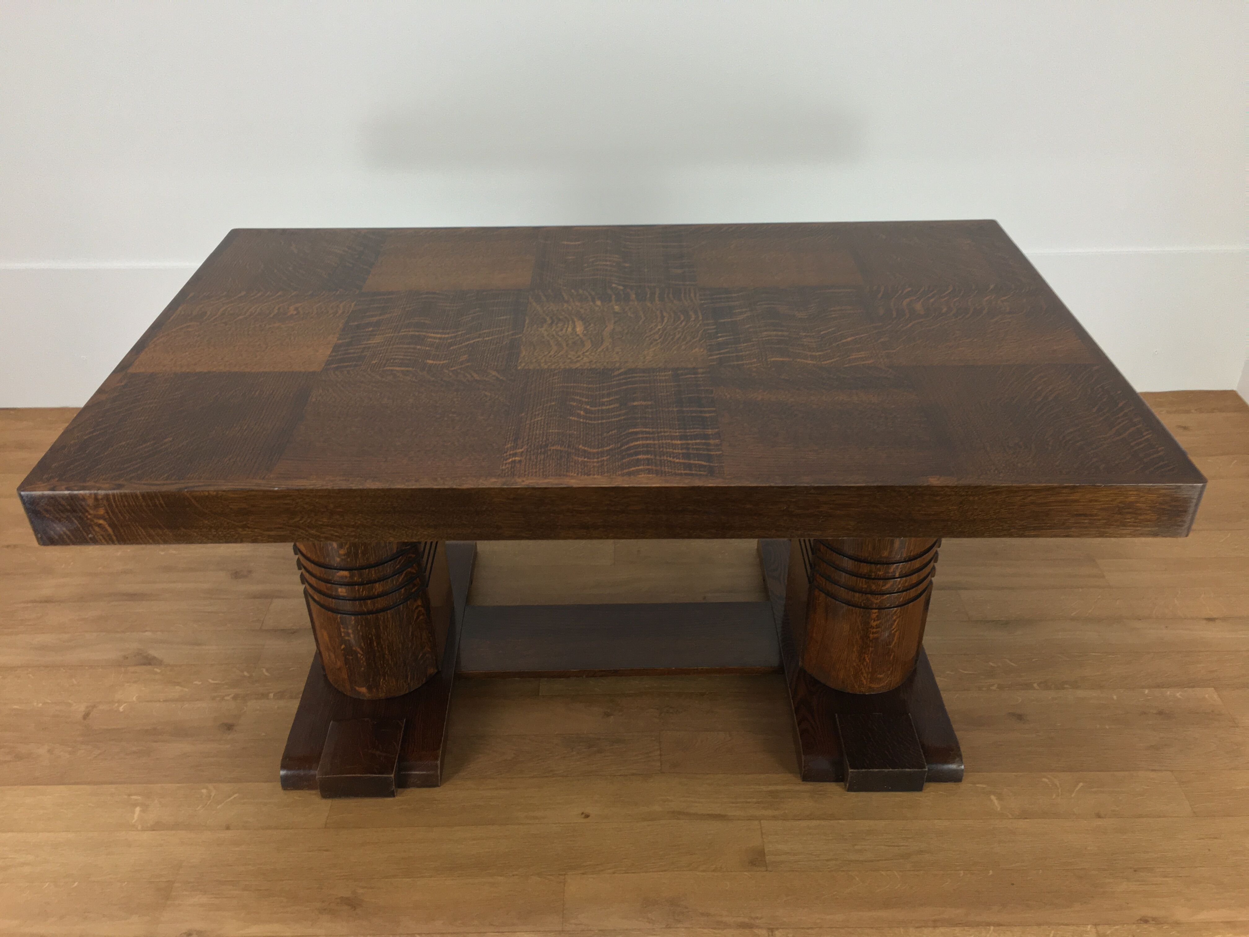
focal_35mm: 29
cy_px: 468
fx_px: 1046
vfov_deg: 48.2
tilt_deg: -34.2
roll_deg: -0.1
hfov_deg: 61.7
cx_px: 624
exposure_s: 1/33
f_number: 2.2
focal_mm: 4.15
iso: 50
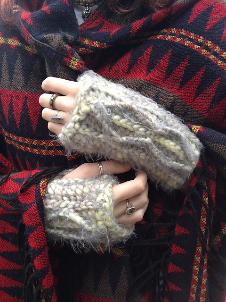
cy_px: 151
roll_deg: -1.5
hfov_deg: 40.7
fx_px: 305
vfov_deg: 52.6
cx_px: 113
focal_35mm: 35
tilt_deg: -14.6
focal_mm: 4.28
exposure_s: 1/60
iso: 50
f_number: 2.4
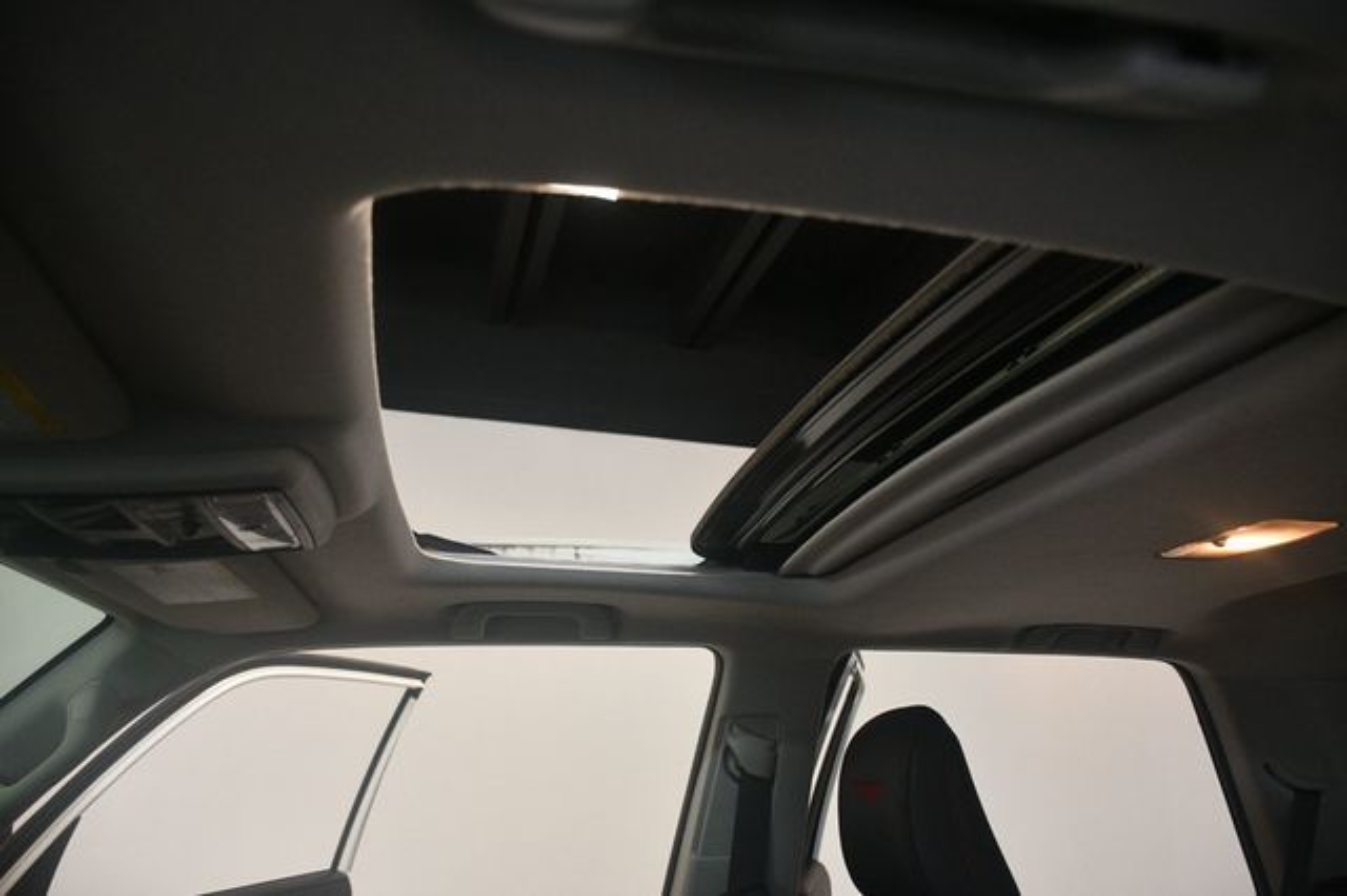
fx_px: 1010
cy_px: 448
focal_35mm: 27
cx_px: 674
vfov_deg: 47.9
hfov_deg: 67.4
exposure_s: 1/125
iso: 1100
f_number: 3.5
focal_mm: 18
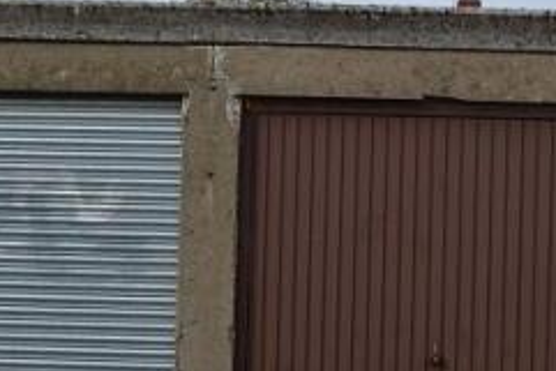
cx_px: 120
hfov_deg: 19.1
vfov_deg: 12.9
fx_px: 1638
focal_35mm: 106
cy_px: 234
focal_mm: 26
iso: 100
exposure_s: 1/200
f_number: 7.1
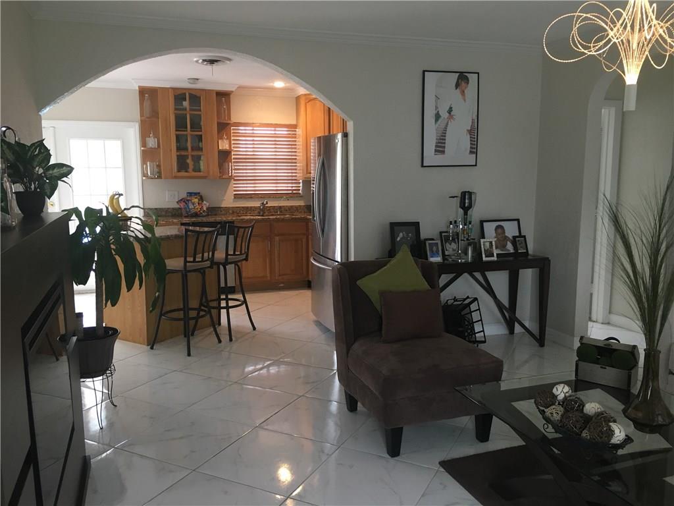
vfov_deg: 48.2
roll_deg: +0.5
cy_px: 253
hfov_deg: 61.7
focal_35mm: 29
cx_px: 337
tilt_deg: -6.8
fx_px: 565
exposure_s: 1/33
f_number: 2.2
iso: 125
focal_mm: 4.15
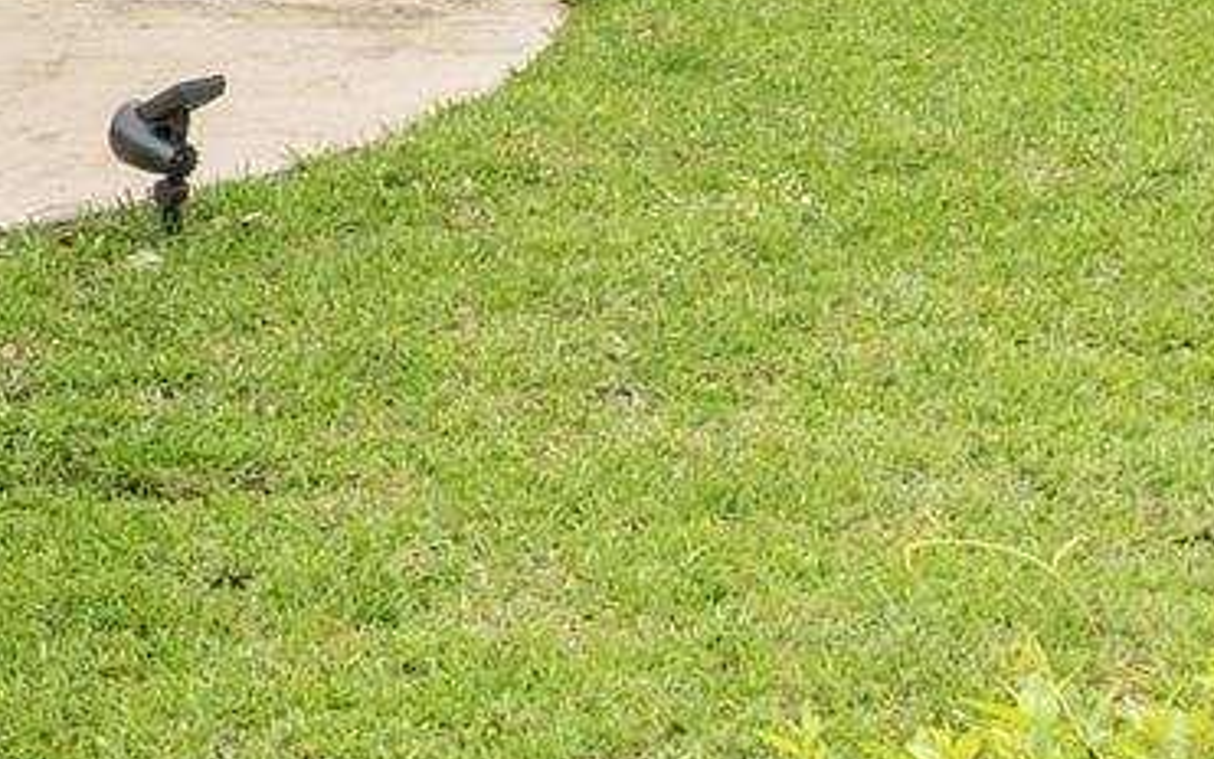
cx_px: -965
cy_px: -1242
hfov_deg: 15.7
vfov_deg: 9.8
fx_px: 3754
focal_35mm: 113
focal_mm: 11
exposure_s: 1/250
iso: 200
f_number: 5.6
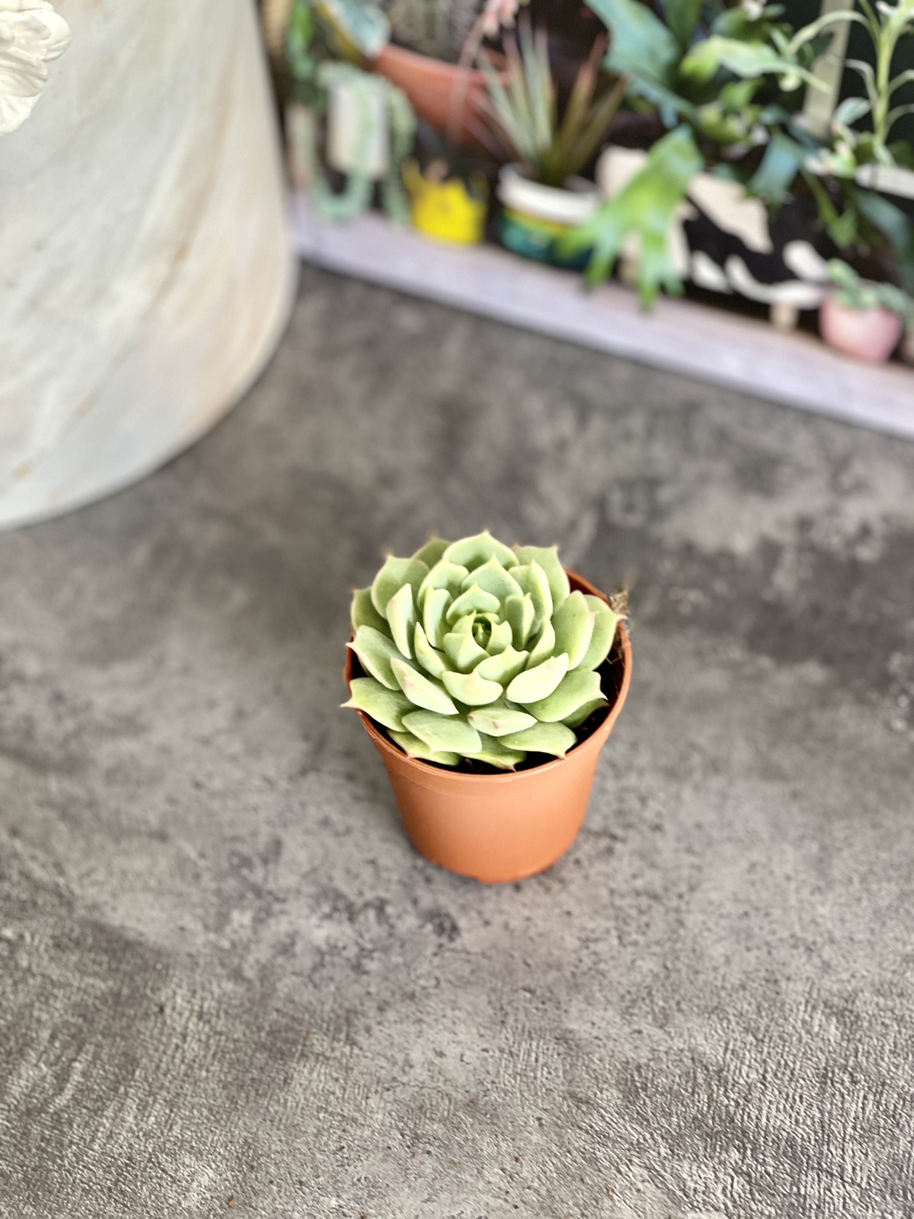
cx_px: 457
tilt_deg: -51.7
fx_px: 2253
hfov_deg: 22.9
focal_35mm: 64
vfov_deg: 30.3
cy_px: 610
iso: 160
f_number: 2.2
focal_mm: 7.5
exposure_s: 1/33
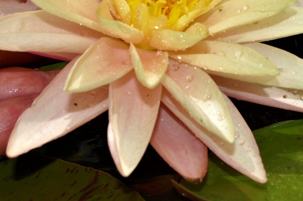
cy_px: -6
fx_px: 1076
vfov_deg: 10.6
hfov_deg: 15.9
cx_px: 235
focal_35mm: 128
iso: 200
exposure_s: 1/500
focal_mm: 40
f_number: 11
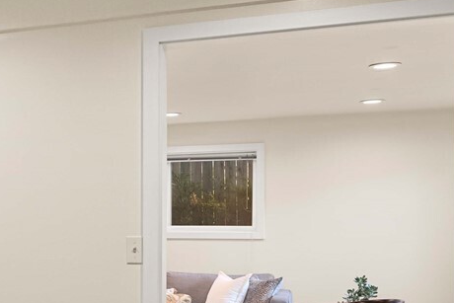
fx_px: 744
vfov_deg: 22.8
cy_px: 220
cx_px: -56
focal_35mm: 59
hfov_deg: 30.1
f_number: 7.1
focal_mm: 16
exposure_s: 1/30
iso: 640
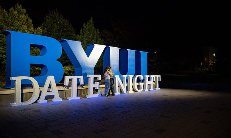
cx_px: 116
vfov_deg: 43.5
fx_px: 173
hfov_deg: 67.4
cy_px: 75
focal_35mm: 28
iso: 800
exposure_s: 1/160
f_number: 3.2
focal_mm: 27
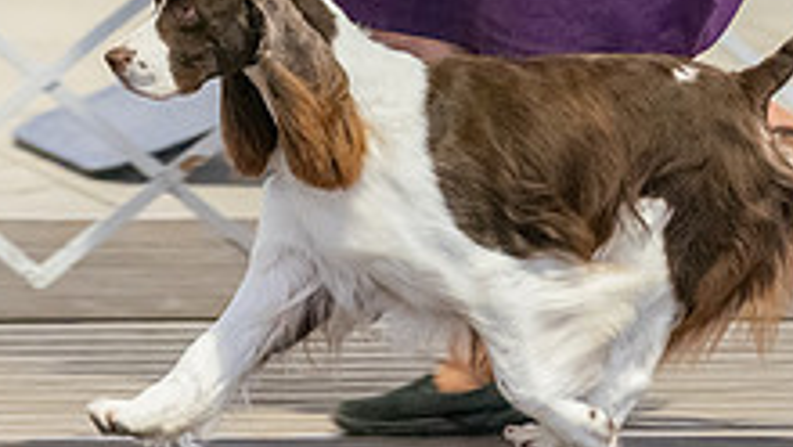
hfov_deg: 3.8
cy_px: -112
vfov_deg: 2.2
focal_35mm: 565
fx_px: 11886
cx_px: 243
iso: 6400
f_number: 3.5
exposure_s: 1/250
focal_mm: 176
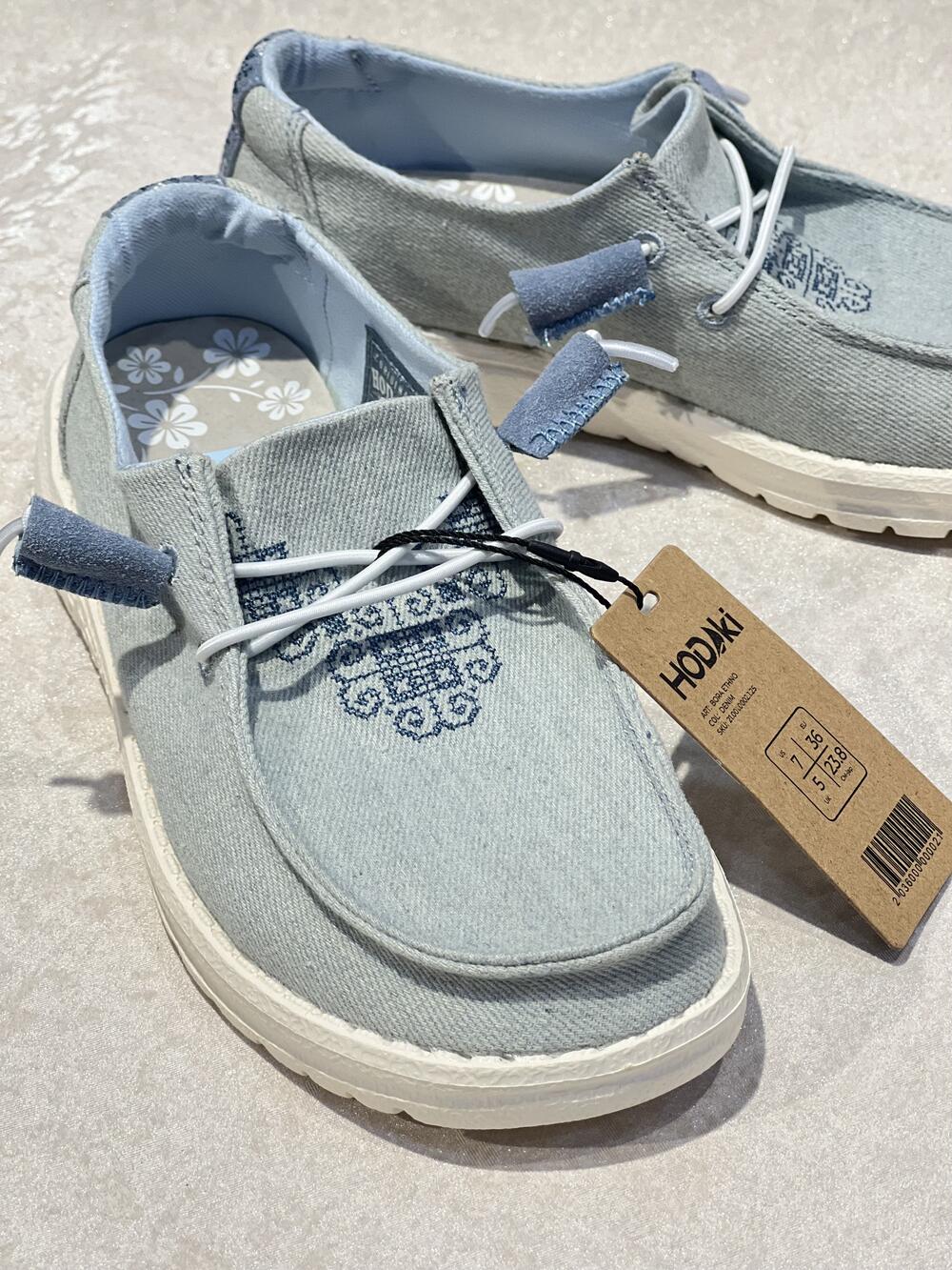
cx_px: 476
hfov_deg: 19.1
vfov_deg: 25.3
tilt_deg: -37.6
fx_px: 2823
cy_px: 635
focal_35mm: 77
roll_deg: +1.2
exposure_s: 1/100
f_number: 2.8
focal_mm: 9
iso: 125
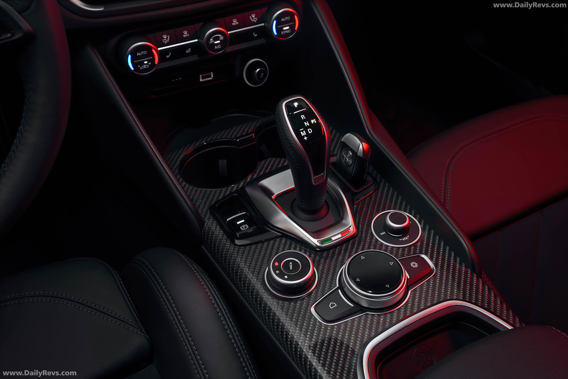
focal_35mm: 40
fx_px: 637
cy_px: 190
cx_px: 284
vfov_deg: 33.1
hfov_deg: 48.0
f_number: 9
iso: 64
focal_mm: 40.4
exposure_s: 3.2
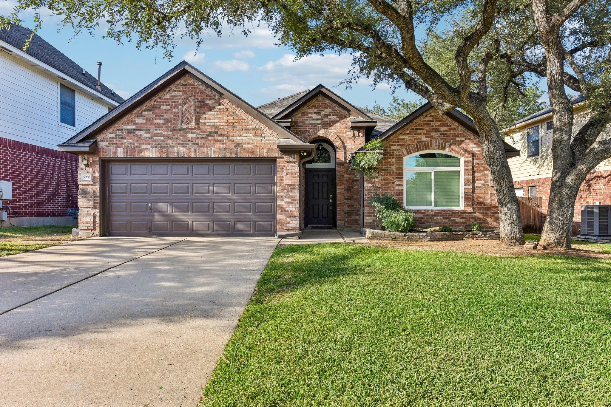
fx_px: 373
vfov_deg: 57.2
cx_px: 306
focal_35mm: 22
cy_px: 204
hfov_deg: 78.6
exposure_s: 1/160
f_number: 8
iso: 100
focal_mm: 22
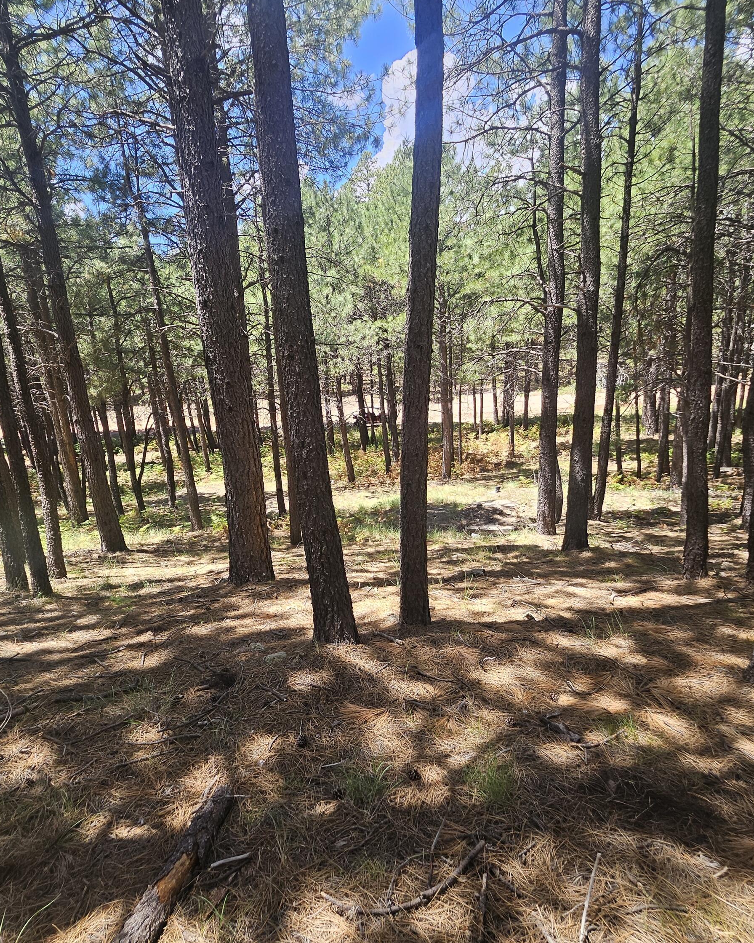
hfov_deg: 76.9
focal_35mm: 17
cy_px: 470
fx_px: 474
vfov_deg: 89.6
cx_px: 352
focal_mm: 1.7
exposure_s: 1/168
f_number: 2.2
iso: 32
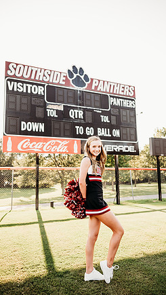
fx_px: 203
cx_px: 91
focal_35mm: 26
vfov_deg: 71.9
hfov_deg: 44.4
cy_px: 150
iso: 200
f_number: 2.8
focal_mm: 24
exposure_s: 1/800
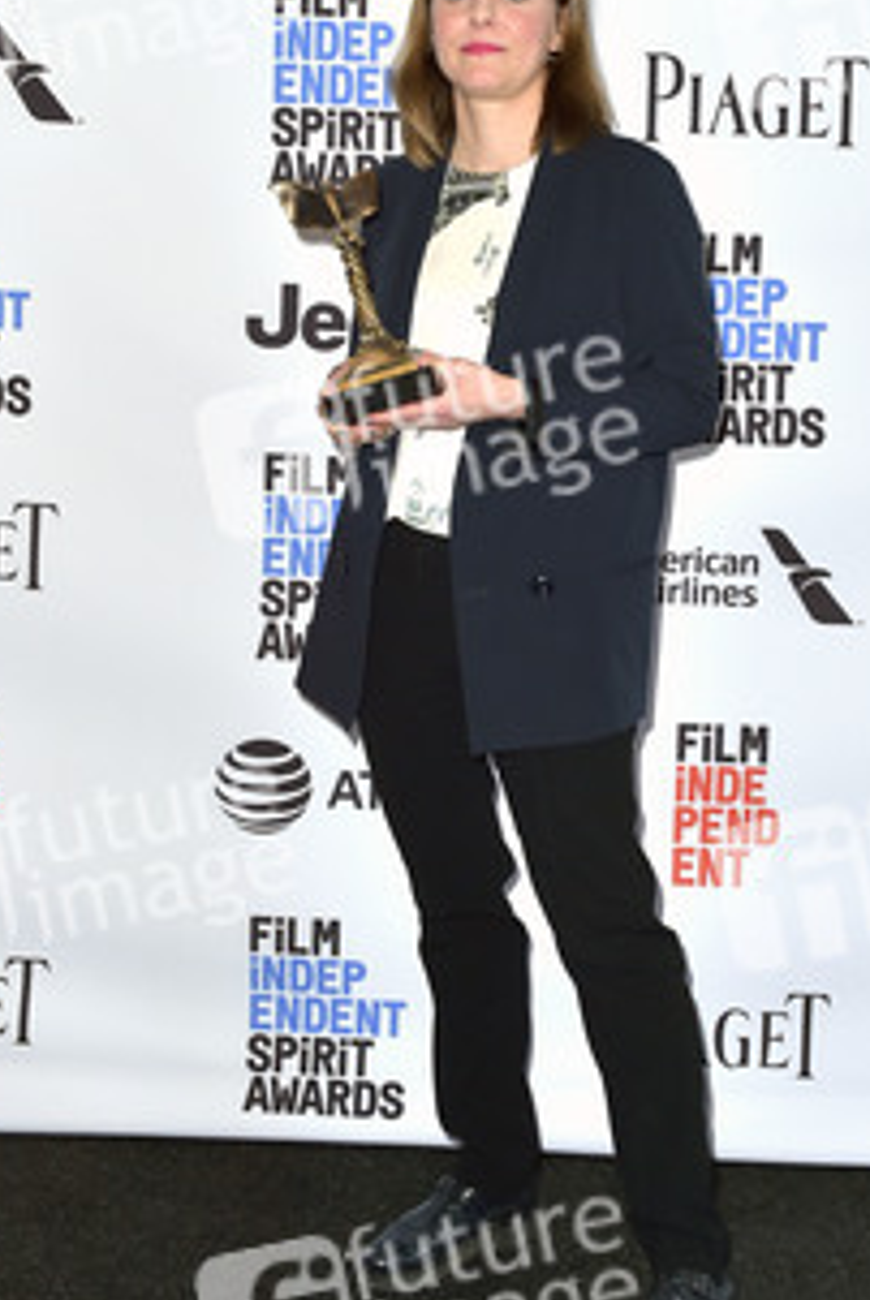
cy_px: 654
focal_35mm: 45
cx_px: 545
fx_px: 1627
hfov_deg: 29.8
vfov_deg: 43.6
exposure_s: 1/320
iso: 500
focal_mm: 34
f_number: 6.3
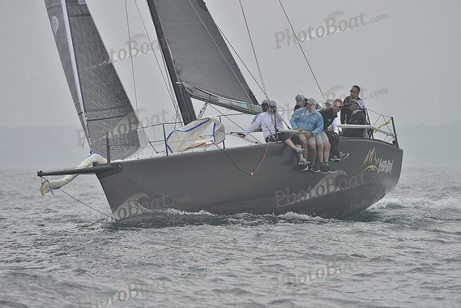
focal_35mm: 316
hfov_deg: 6.5
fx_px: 4048
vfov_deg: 4.4
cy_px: 156
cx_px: 233
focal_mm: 310
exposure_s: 1/800
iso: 280
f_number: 8
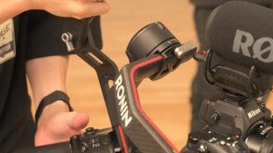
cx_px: 223
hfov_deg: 21.1
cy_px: 97
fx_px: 724
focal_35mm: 100
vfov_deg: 12.1
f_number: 4
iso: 5000
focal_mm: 42
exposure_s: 1/200
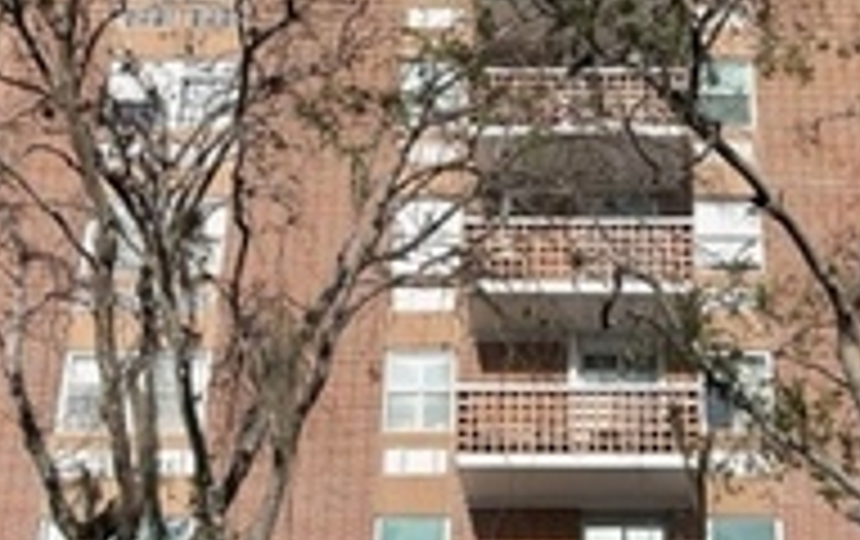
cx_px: 565
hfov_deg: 28.4
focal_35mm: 72
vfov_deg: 17.9
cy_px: 45
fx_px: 1690
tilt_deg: +27.9
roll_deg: -0.7
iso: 50
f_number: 1.5
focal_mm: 5.7
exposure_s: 1/7463
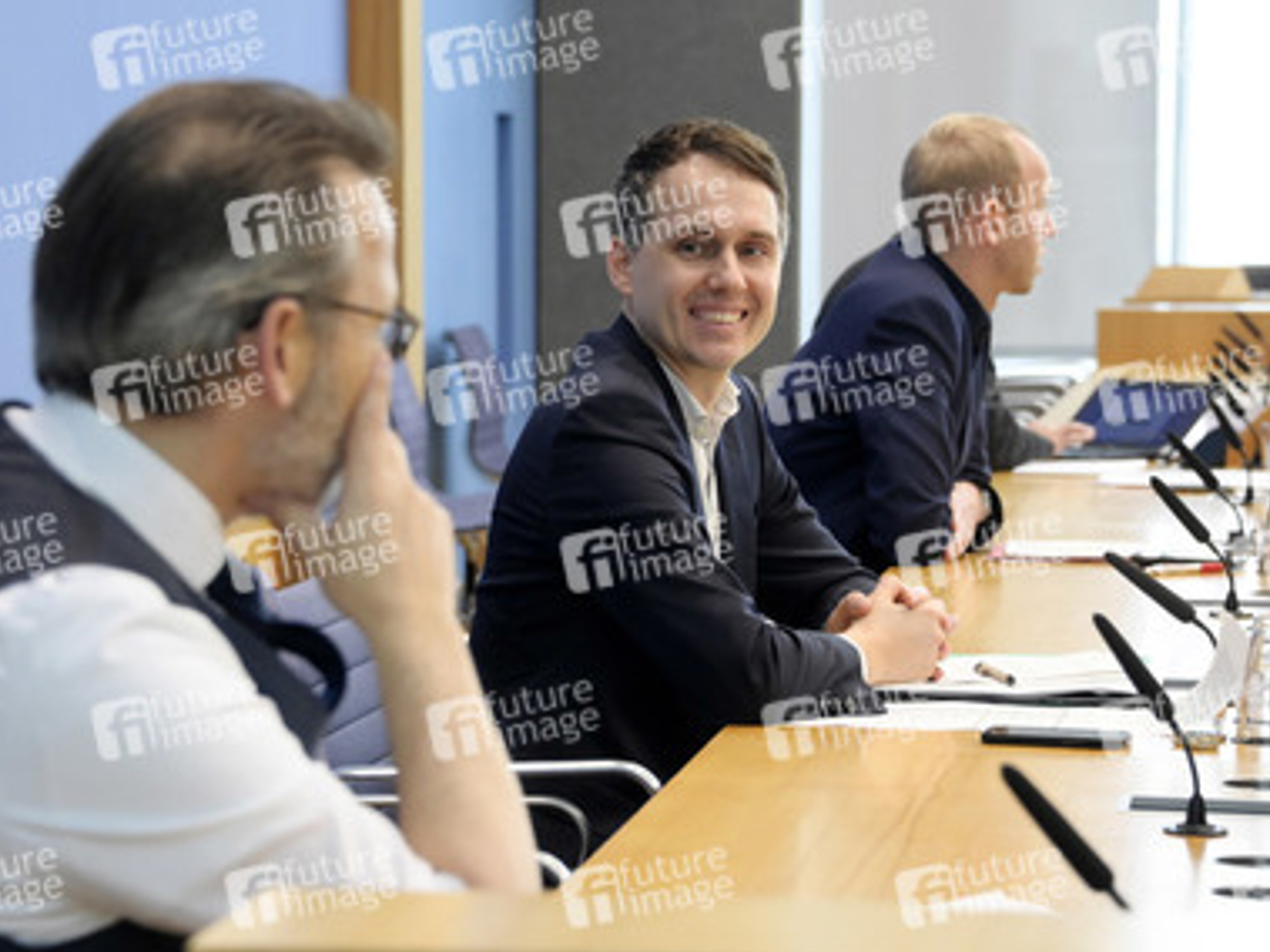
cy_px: 469
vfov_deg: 13.2
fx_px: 4108
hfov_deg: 17.6
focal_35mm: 112
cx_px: 558
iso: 4000
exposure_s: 1/400
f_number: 5.3
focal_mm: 98
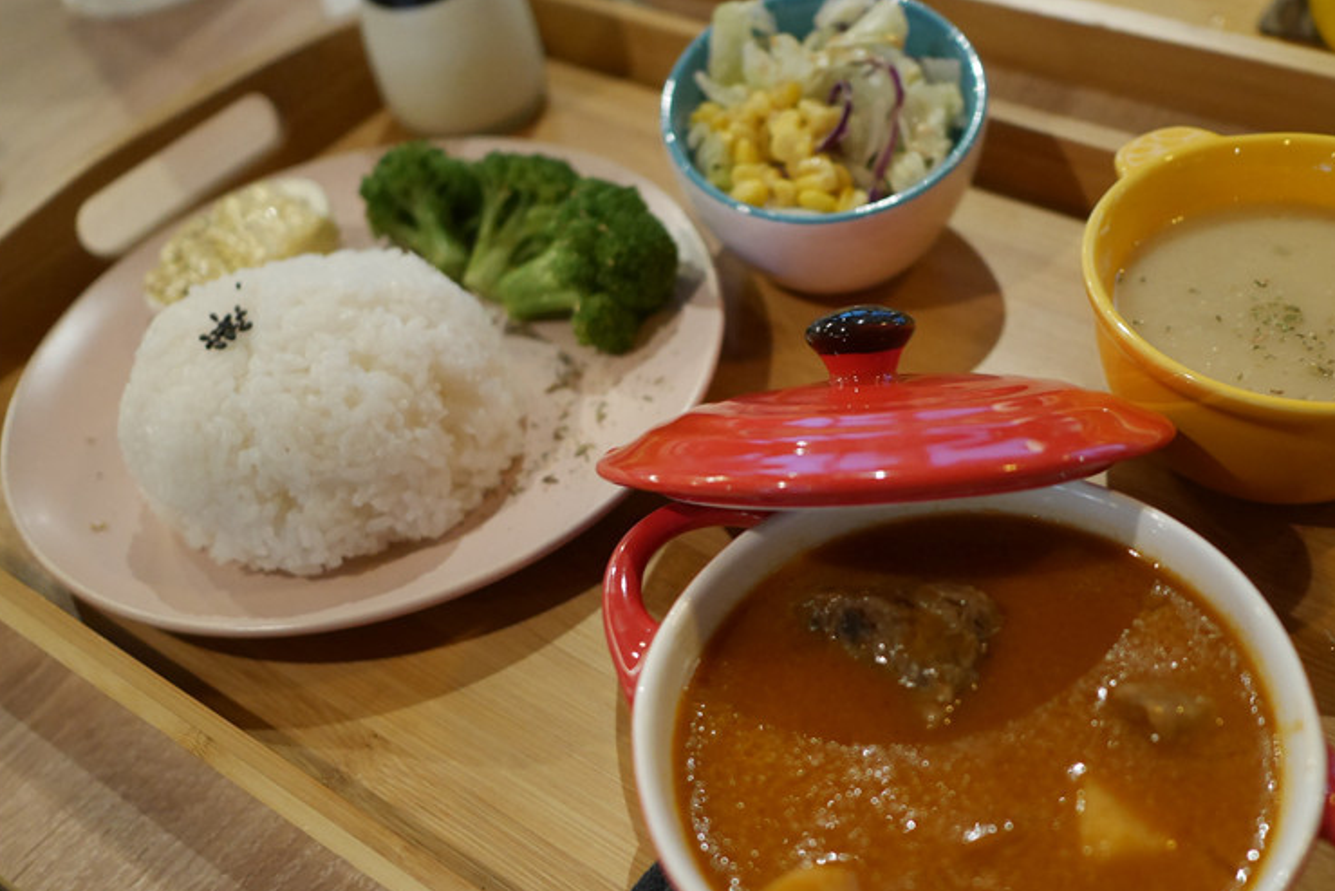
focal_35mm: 38
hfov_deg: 50.4
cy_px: 559
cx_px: 800
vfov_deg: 34.9
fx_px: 1409
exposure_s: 1/60
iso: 1600
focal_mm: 15
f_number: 1.7
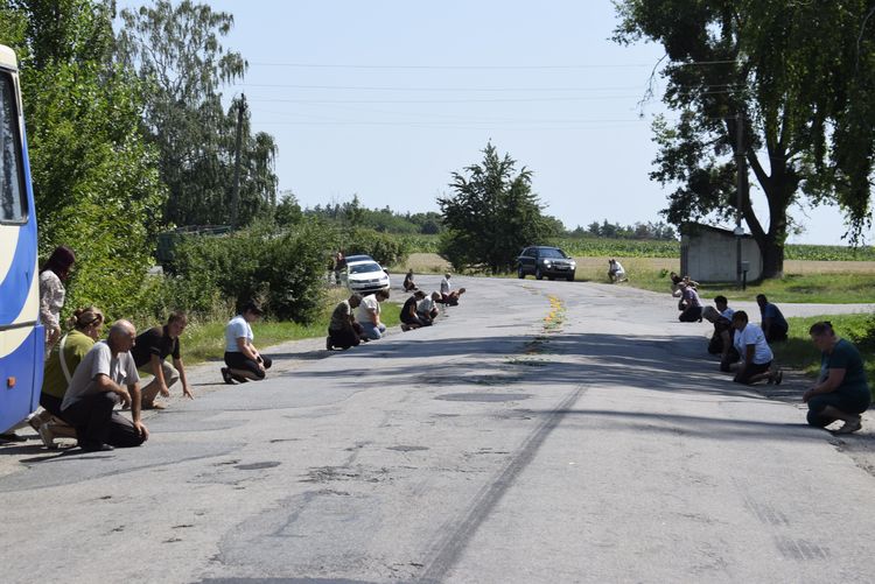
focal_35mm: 82
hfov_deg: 24.6
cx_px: 438
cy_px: 292
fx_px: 2006
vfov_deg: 16.6
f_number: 10
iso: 200
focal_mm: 55
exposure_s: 1/400
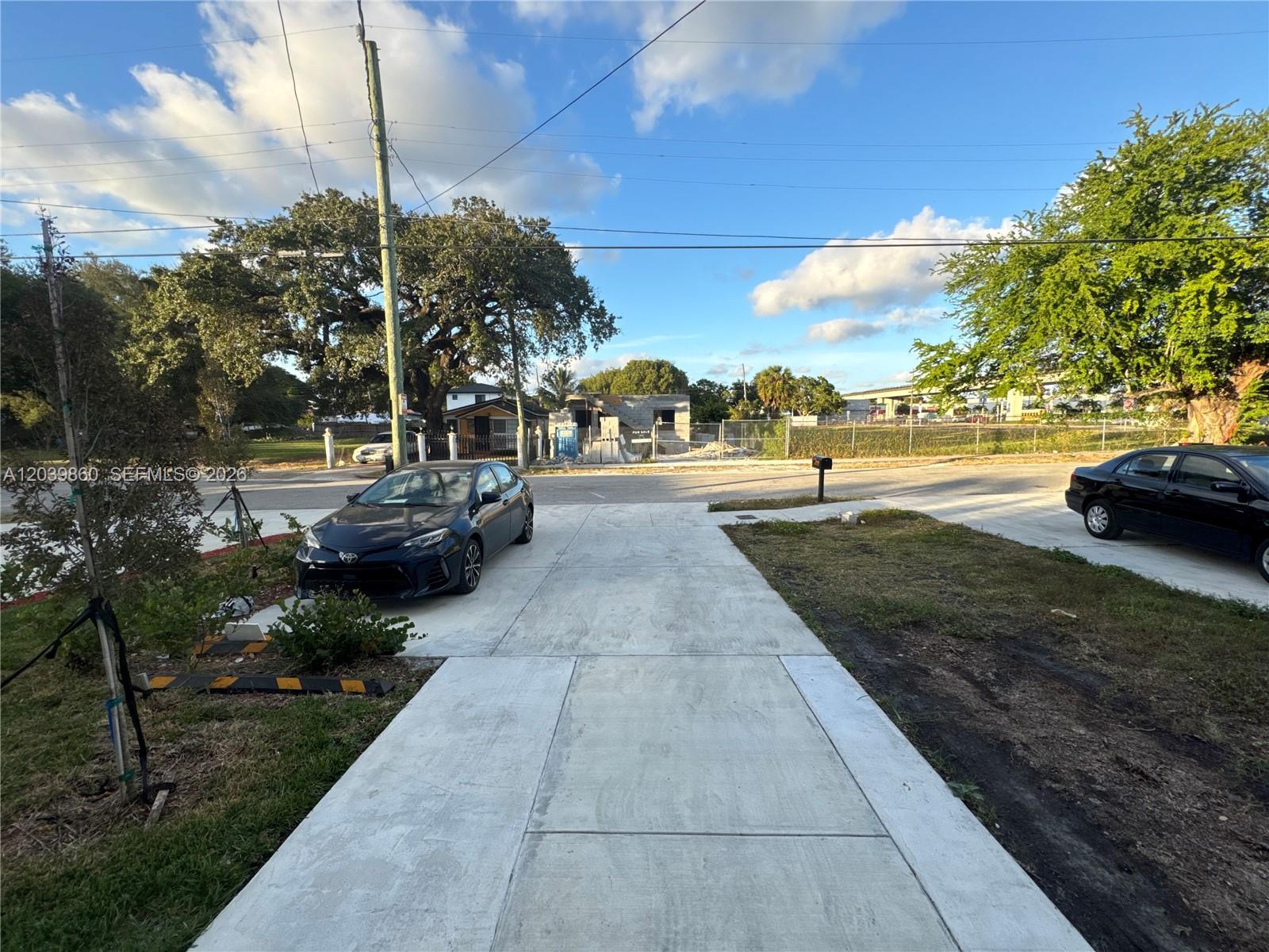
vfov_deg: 85.7
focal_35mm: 14
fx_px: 513
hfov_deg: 102.1
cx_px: 634
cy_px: 476
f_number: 2.2
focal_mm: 2.22
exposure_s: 1/582
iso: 40
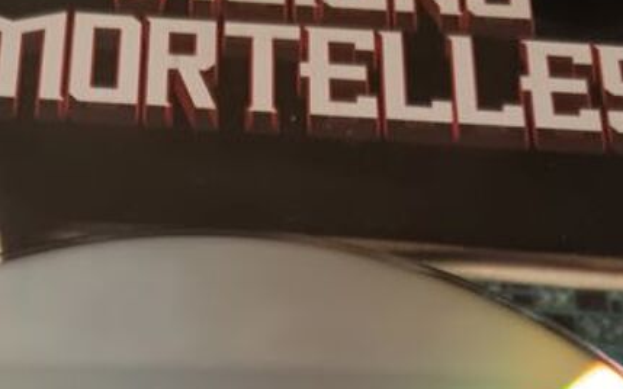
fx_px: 1511
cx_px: 260
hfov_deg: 23.3
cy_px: 692
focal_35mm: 89
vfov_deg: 13.3
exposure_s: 1/24
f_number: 1.9
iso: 1329
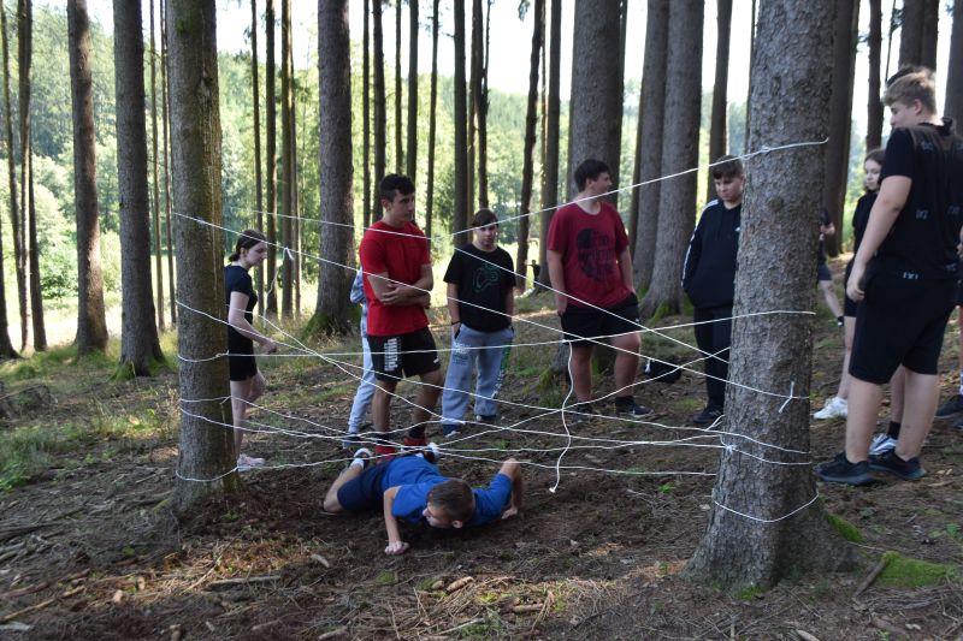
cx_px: 482
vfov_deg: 40.0
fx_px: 883
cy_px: 320
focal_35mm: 33
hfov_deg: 57.2
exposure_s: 1/125
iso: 400
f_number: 5.6
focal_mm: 22
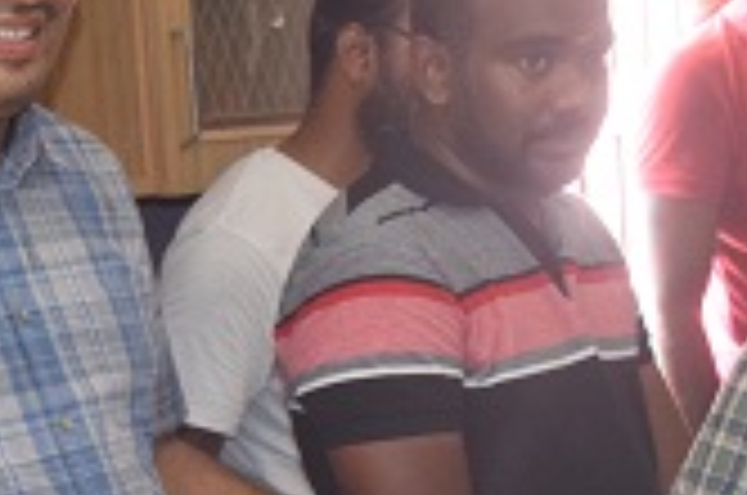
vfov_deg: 10.0
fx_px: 2813
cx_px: 342
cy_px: 490
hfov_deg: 15.1
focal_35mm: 136
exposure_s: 1/60
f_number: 4
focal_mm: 25
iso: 1250
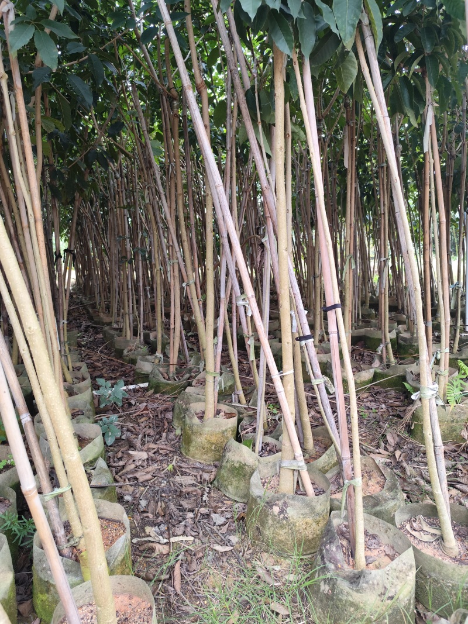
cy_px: 312
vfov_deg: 73.9
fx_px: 415
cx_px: 234
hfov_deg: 58.9
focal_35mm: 23
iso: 400
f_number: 1.65
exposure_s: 1/100
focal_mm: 6.19
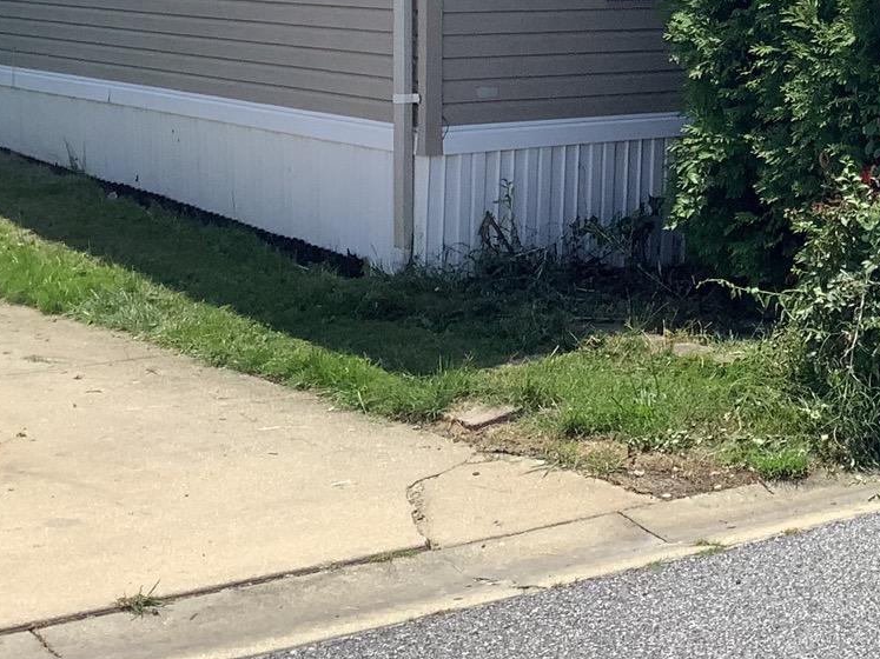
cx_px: 1047
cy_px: -47
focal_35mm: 85
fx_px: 2161
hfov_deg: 21.4
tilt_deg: -2.3
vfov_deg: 16.9
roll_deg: -0.8
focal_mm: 3.3
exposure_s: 1/1481
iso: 25
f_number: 2.4
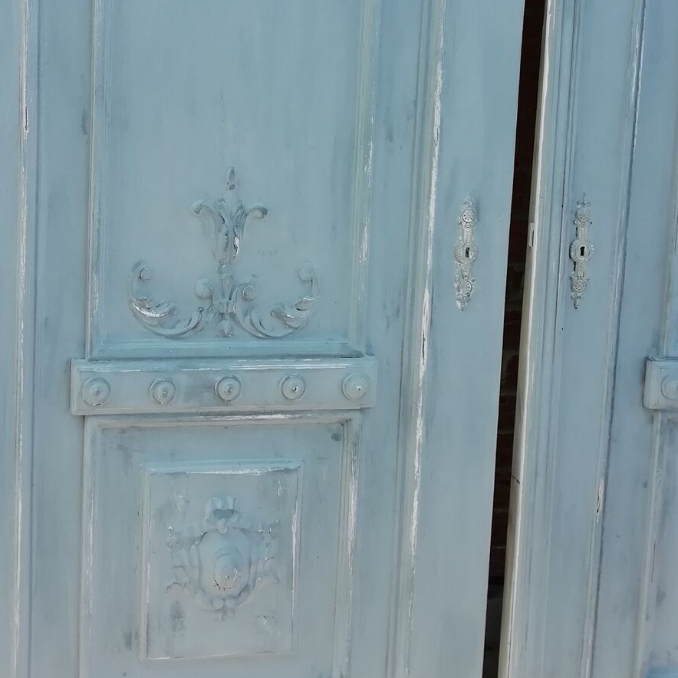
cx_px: 187
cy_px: 199
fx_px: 1152
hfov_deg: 32.3
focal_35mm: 52
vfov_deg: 32.4
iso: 50
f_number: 2.2
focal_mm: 3.46
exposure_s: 1/316
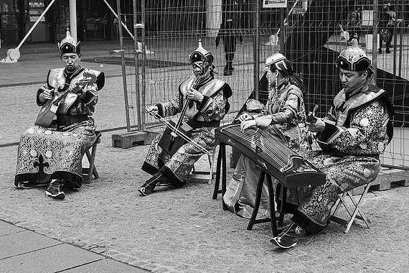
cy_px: 138
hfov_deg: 31.9
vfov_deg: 21.6
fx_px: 716
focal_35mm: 63
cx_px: 203
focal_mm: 62
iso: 400
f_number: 14
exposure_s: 1/125
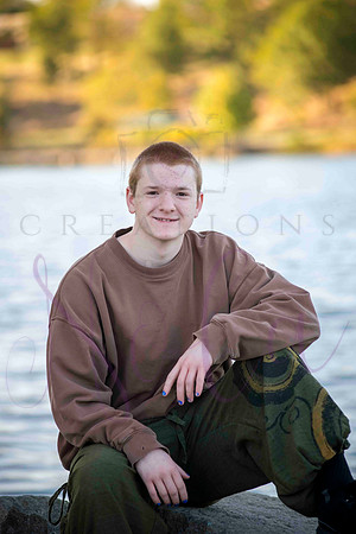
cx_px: 178
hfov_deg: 8.9
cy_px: 267
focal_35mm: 155
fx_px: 2299
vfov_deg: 13.2
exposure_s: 1/640
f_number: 4.5
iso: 400
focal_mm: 155
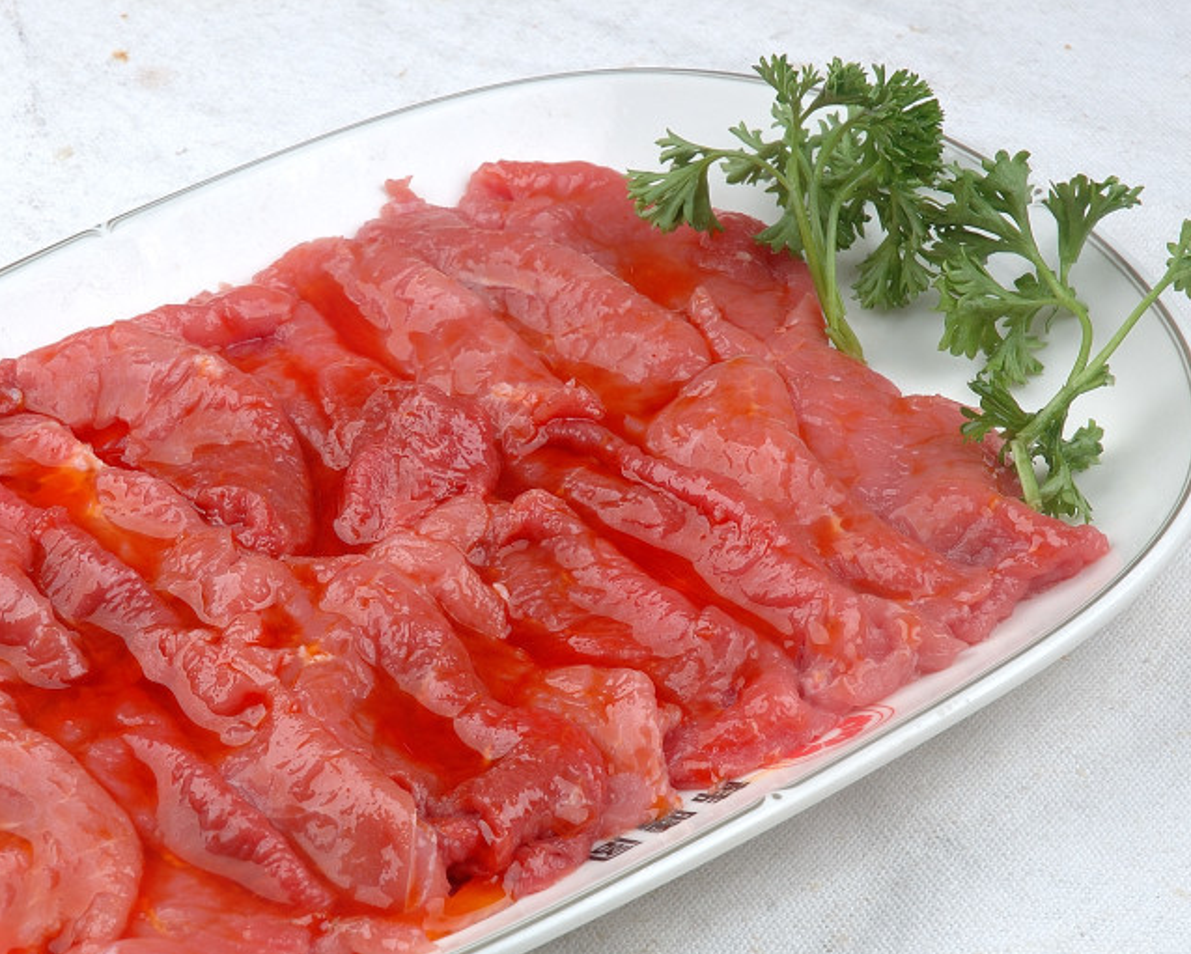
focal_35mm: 158
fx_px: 5572
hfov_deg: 12.2
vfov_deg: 9.8
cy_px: 557
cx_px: 414
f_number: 14
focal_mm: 70
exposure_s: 1/60
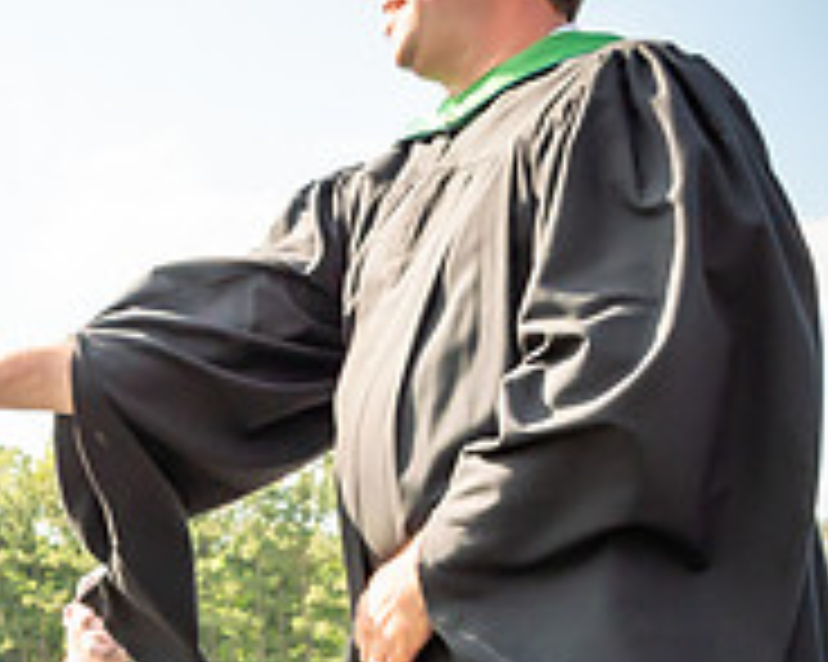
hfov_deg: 19.6
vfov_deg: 17.0
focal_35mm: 88
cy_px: 689
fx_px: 2155
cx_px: -322
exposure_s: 1/500
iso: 200
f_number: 7.1
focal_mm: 17
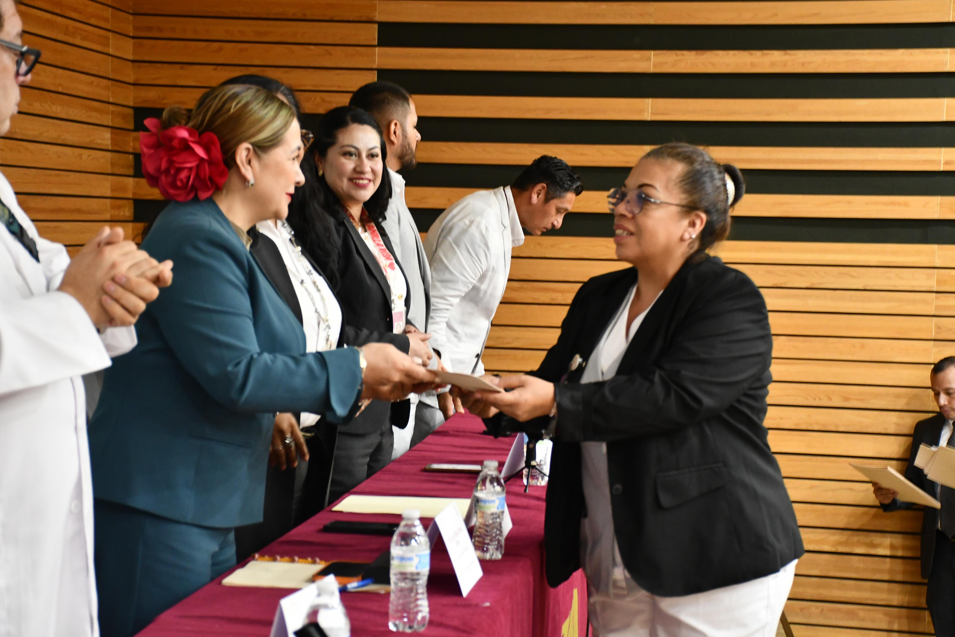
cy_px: 318
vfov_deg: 18.9
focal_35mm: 72
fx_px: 1910
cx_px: 478
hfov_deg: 28.1
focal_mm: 48
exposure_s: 1/40
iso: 2000
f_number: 5
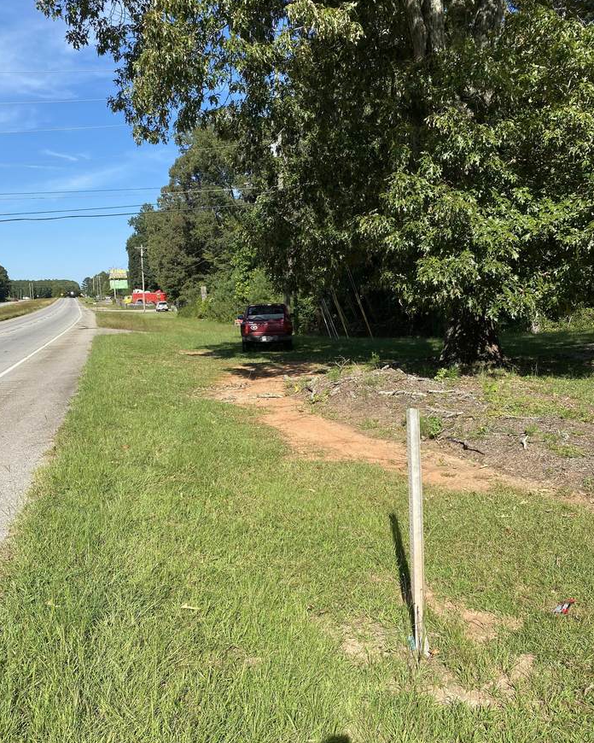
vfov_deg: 62.2
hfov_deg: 51.5
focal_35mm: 28
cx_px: 290
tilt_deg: -8.4
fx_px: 615
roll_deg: +1.4
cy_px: 390
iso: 32
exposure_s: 1/1866
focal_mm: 4.25
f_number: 1.8
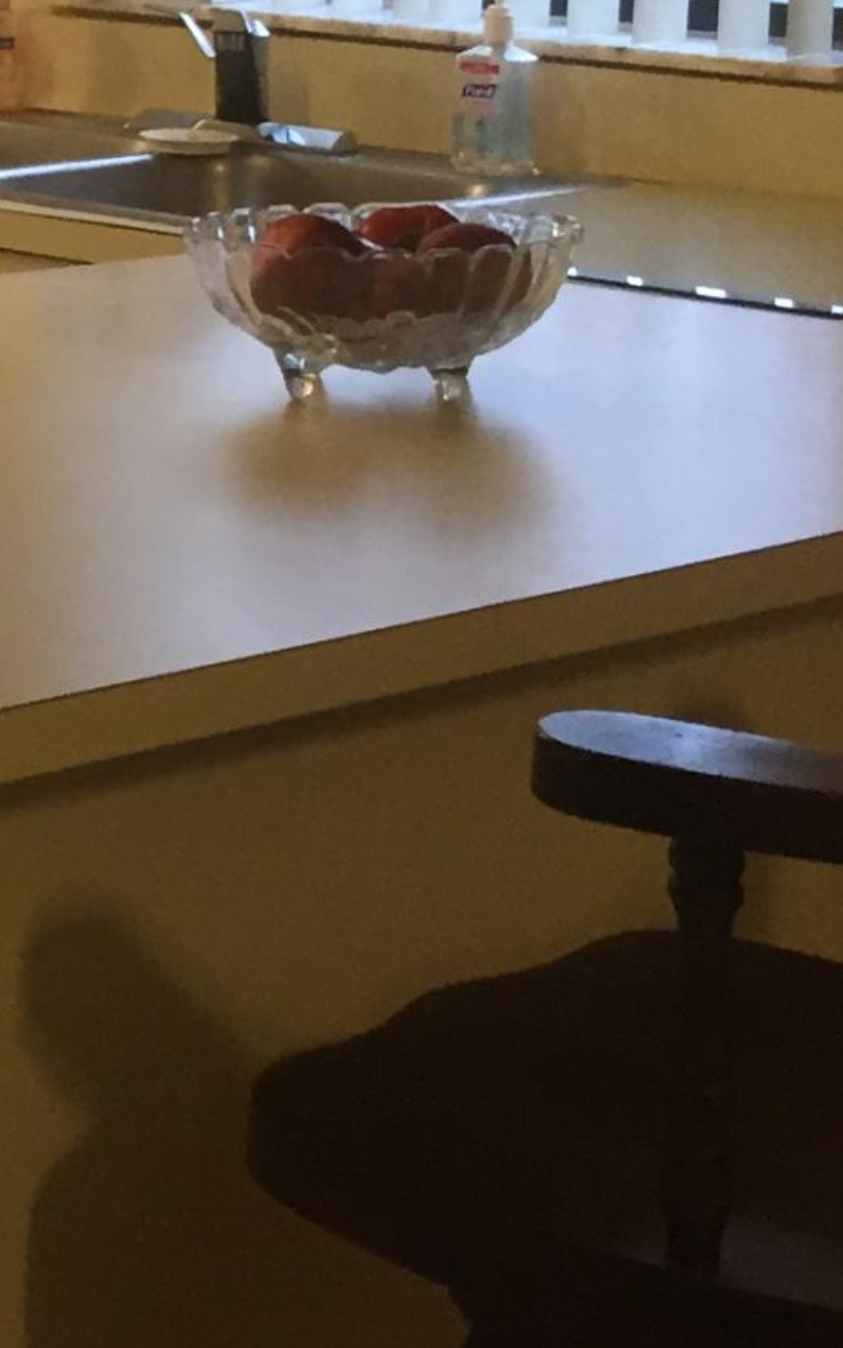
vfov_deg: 18.7
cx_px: -892
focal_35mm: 109
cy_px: 67
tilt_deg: -4.5
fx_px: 4005
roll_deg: -1.1
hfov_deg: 10.9
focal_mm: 4.15
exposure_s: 1/30
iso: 50
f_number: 2.2
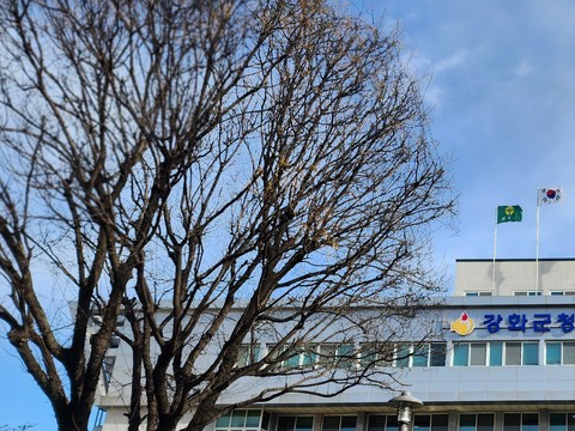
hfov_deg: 37.5
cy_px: 275
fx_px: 764
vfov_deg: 31.3
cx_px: 553
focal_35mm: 46
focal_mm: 6.4
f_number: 1.8
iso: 12
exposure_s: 1/775
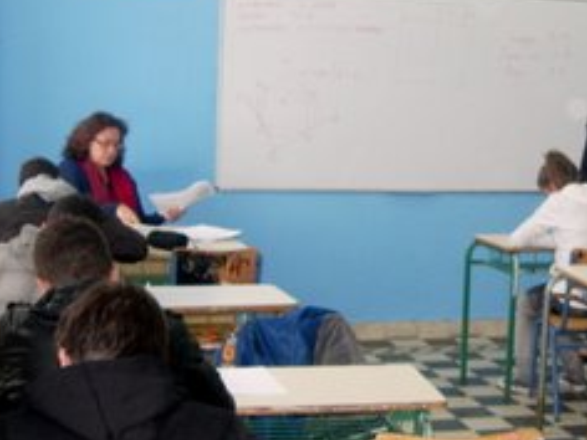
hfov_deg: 24.4
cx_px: 448
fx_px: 1340
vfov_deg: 18.7
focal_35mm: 79
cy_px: 186
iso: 115
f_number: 2.8
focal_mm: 7.8
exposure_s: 1/53.8
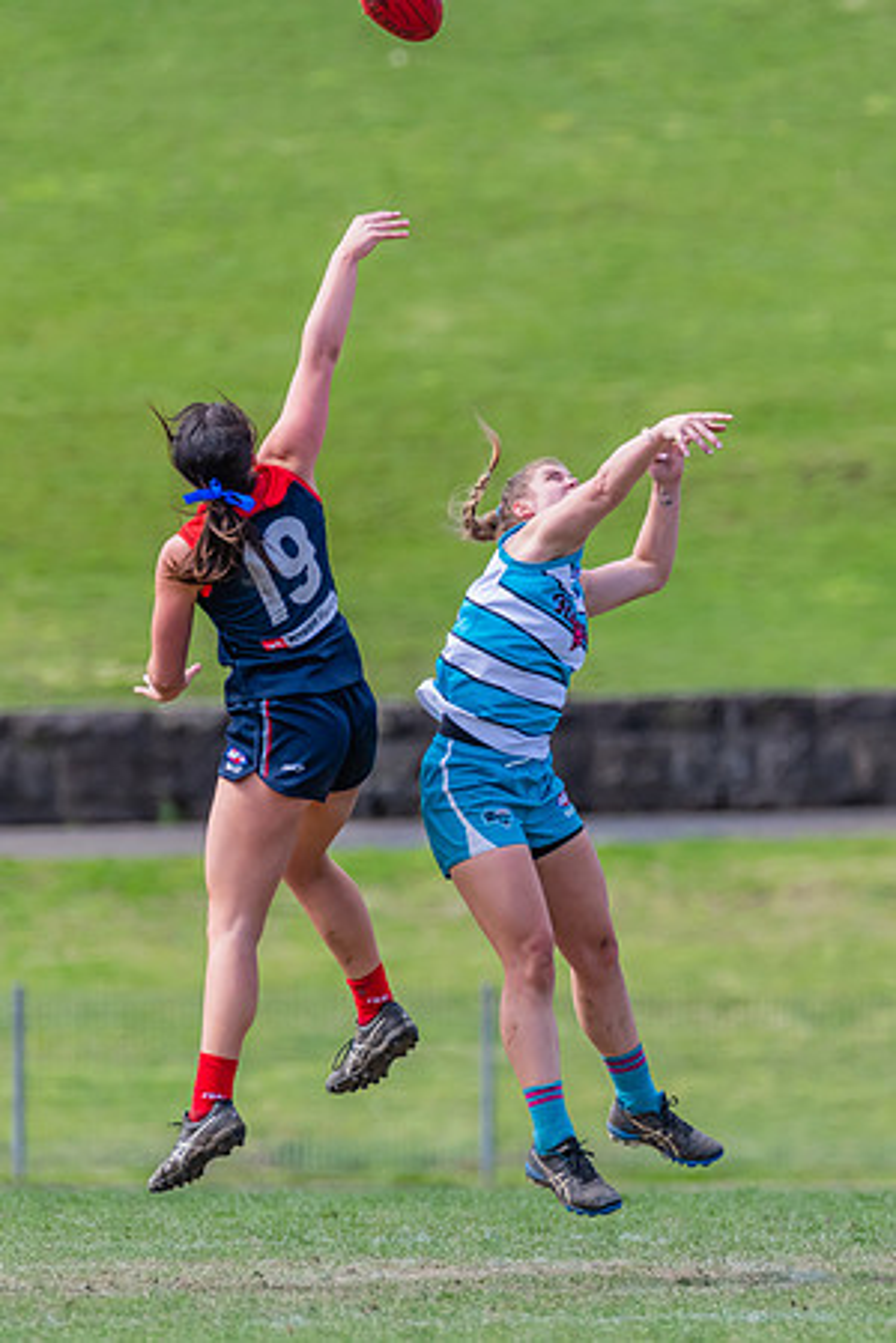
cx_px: 558
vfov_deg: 2.6
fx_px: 29631
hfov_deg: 1.7
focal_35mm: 794
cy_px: 710
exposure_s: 1/1600
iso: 900
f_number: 6.3
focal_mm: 500
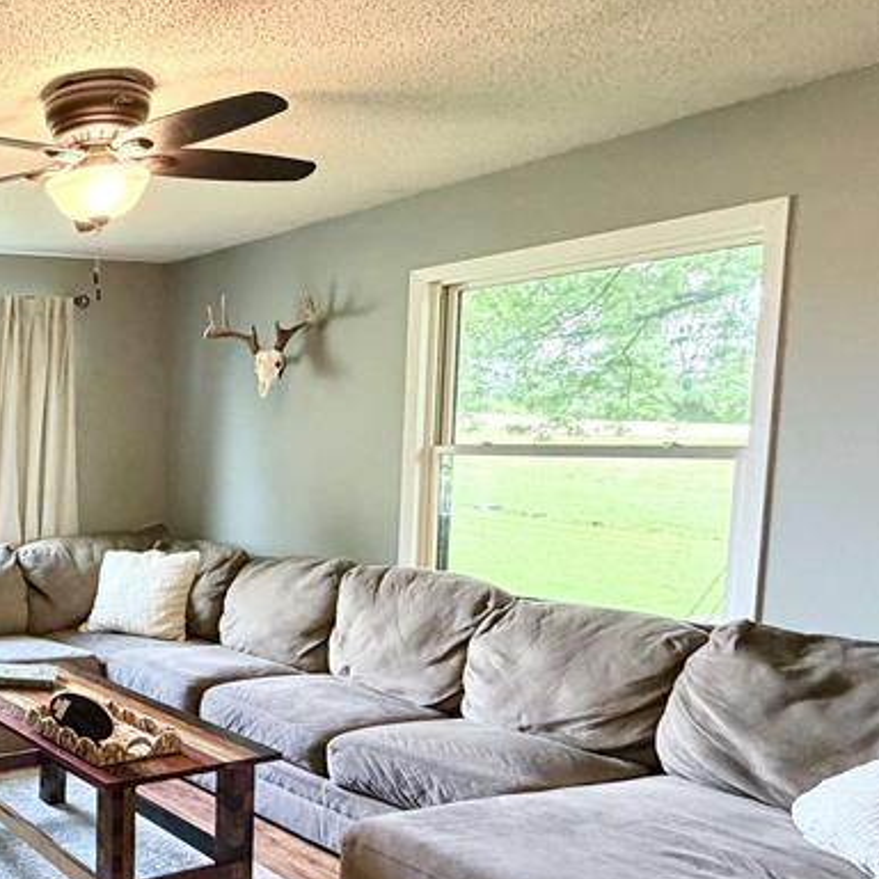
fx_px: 948
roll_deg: +0.8
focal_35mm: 33
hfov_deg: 40.1
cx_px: -94
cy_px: 540
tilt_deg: -7.8
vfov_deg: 49.3
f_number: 2.2
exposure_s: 1/60
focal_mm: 2.22
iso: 500
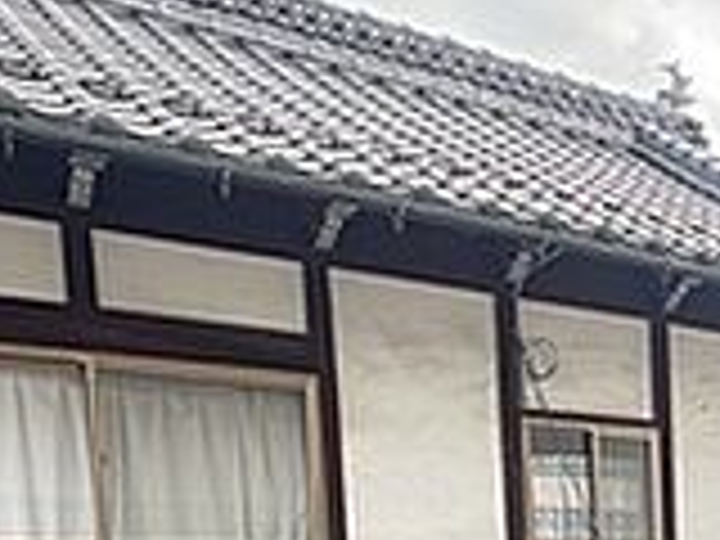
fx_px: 1165
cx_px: 954
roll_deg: -0.7
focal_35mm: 56
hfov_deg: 28.0
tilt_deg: -6.5
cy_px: 693
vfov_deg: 23.3
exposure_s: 1/177
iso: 64
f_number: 2.2
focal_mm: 2.22
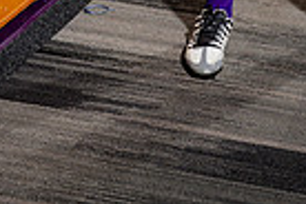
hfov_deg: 15.1
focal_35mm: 134
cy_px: -293
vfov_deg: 9.1
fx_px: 1139
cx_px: 288
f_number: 5.6
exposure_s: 1/250
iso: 100
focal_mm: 41
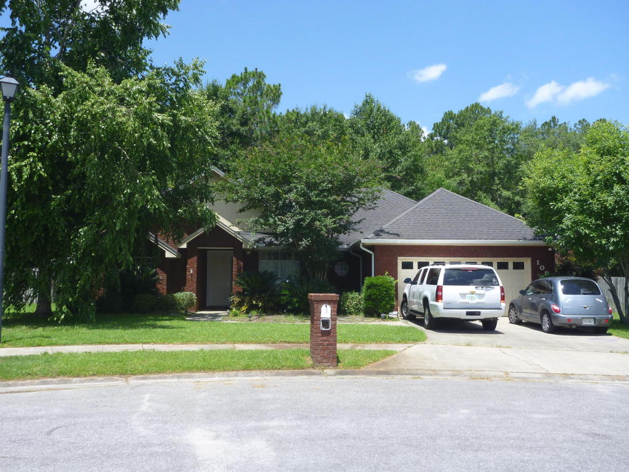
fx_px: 600
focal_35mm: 33
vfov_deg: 42.9
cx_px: 314
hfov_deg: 55.4
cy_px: 236
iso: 100
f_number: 3.3
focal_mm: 4.9
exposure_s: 1/640
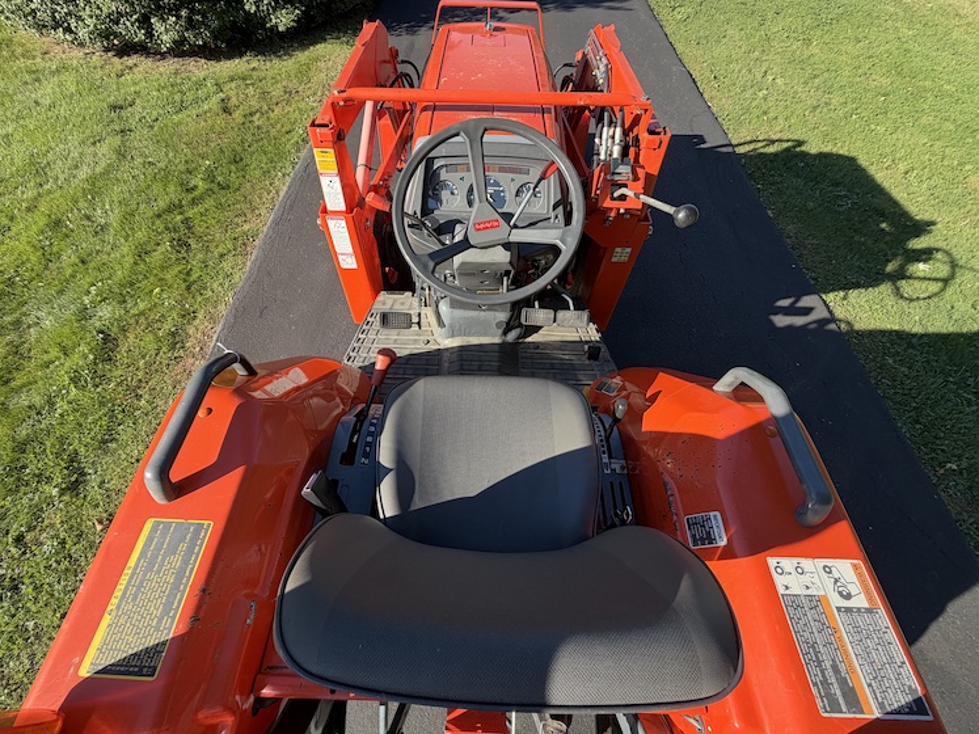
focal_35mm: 15
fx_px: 424
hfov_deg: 98.1
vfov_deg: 81.7
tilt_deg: -54.2
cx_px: 469
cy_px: 358
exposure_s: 1/494
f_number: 2.2
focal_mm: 2.22
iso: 64
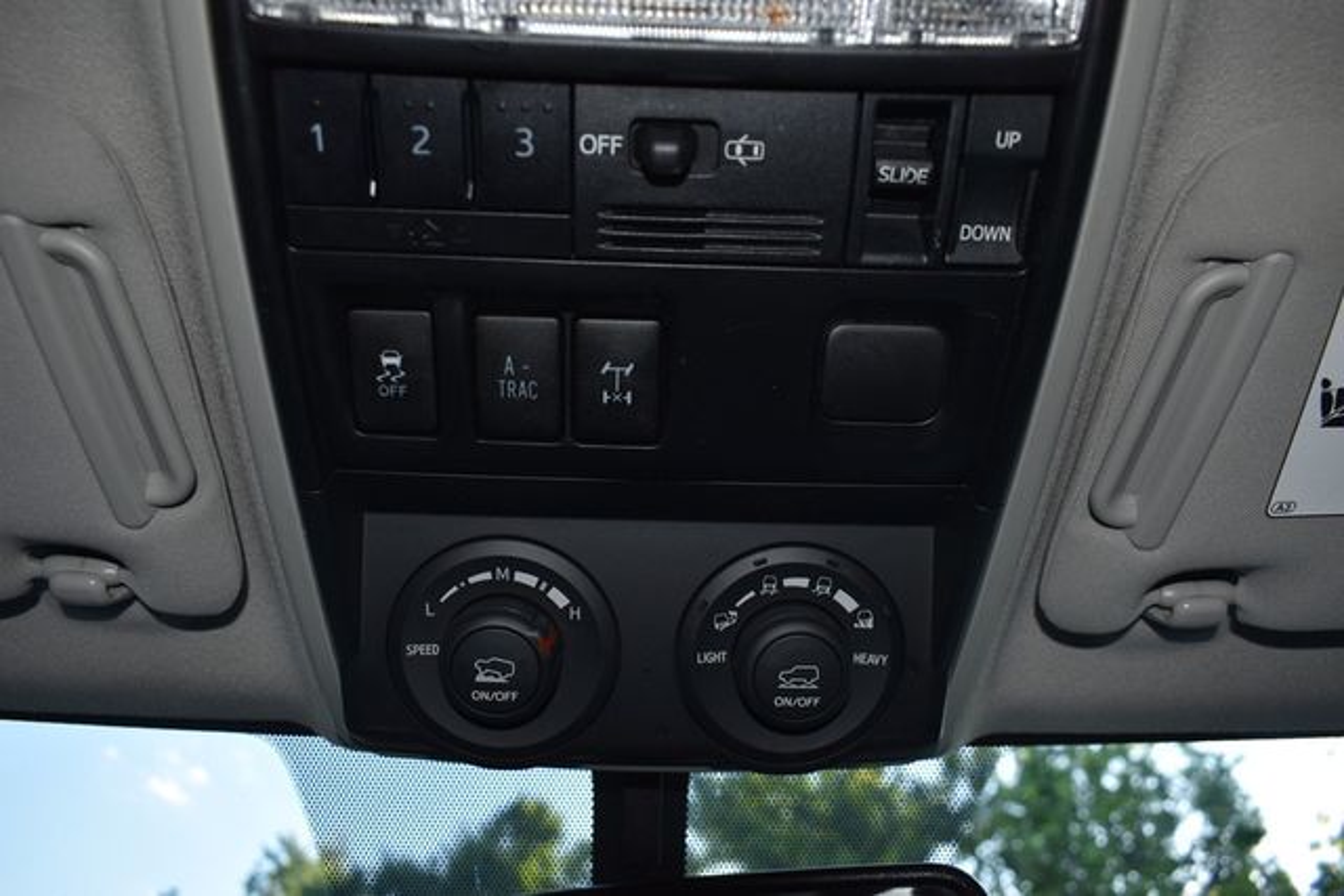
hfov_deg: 67.4
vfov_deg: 48.0
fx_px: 1008
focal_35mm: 27
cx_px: 672
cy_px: 448
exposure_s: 1/200
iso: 200
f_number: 5
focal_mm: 18
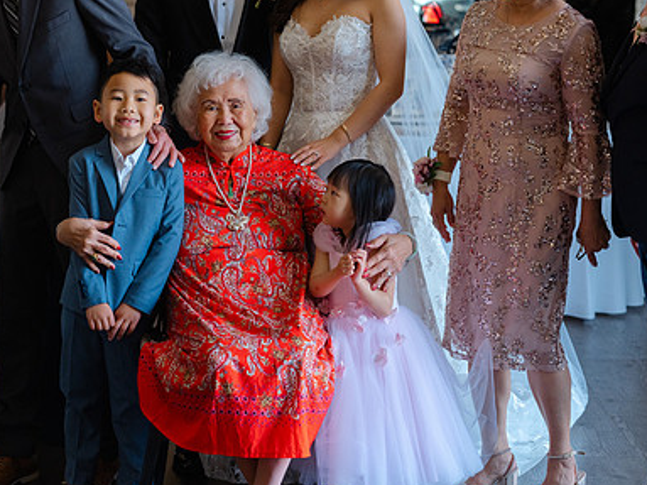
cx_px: 284
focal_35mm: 98
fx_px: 1831
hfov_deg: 20.0
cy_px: 146
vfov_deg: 15.0
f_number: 4
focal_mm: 80
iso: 800
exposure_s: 1/200
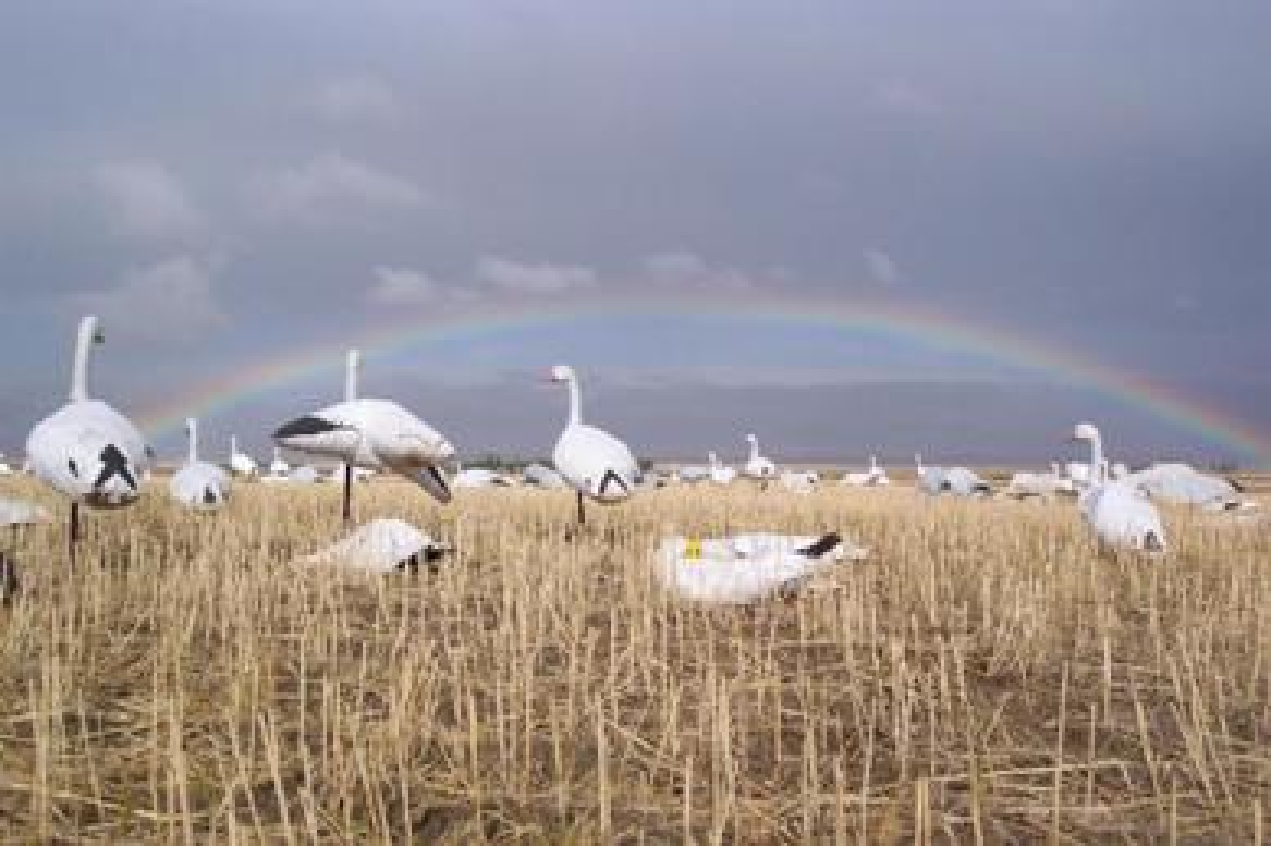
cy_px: 423
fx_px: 1341
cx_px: 636
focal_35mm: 38
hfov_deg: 50.7
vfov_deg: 35.0
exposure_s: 1/1000
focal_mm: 8
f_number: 4.8
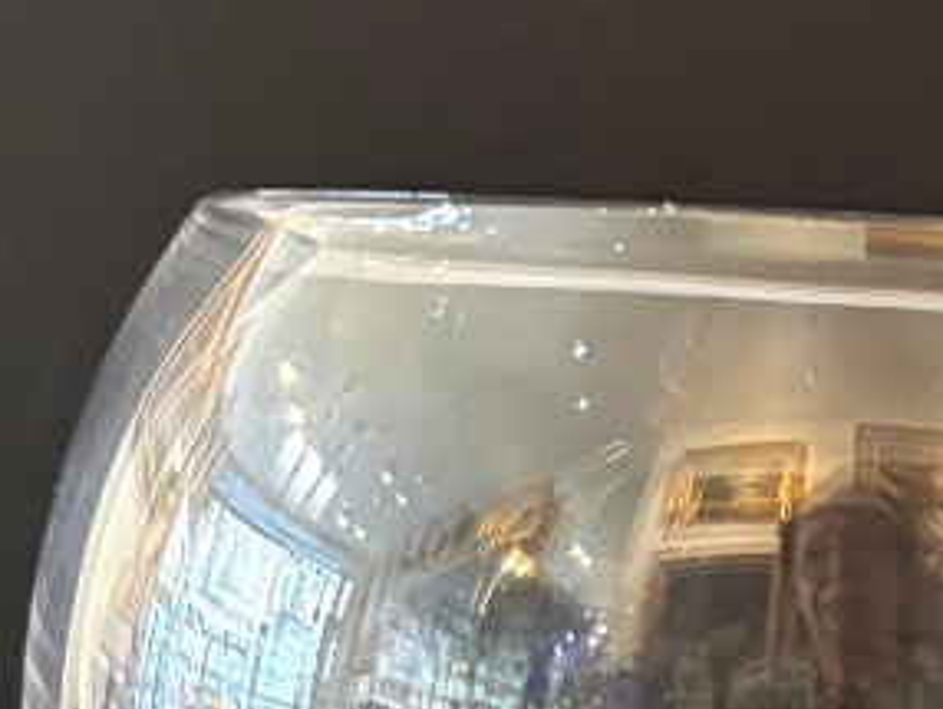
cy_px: 1316
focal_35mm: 109
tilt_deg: -17.6
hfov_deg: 17.6
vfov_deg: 12.3
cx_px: 956
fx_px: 2972
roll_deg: -4.4
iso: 500
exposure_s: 1/50
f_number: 1.6
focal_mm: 5.96
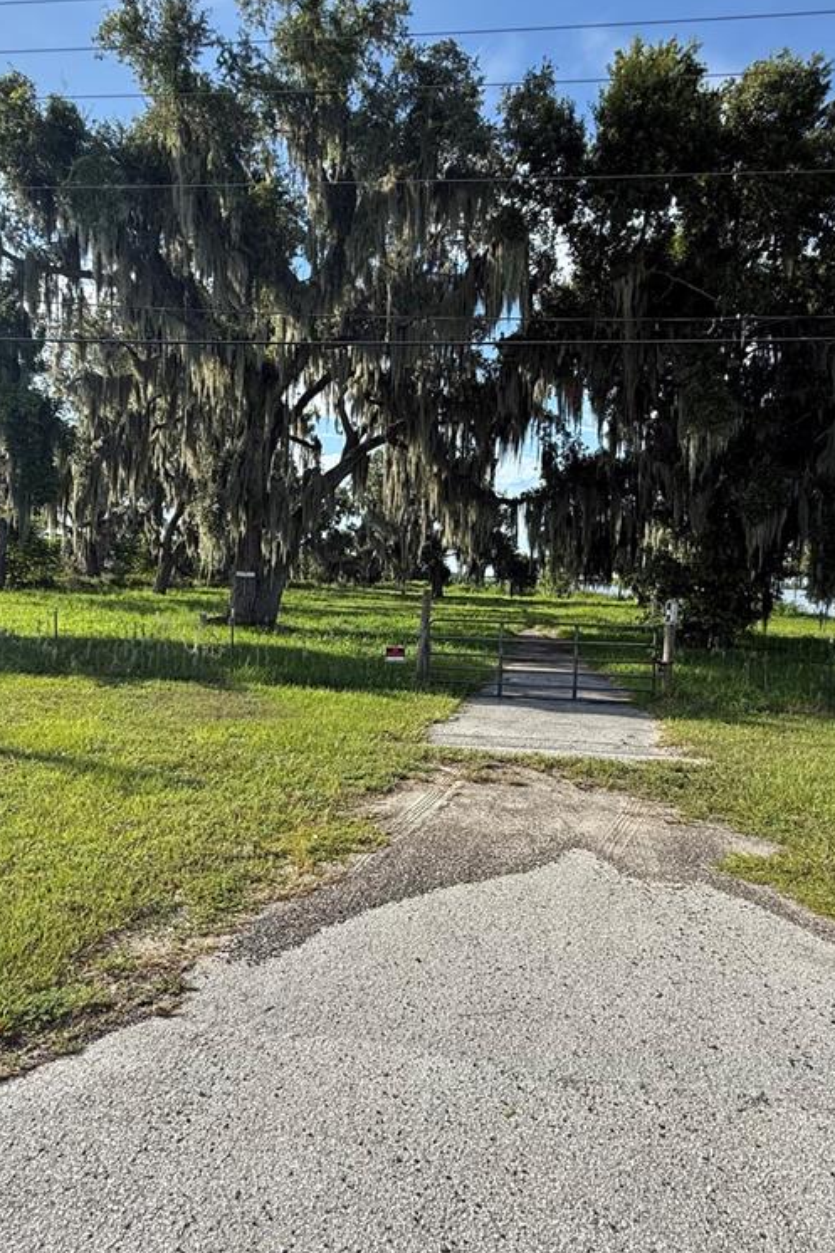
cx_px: 395
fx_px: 696
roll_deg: -1.5
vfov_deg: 84.0
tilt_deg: -3.2
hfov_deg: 61.9
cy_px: 611
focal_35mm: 20
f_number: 2.2
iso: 50
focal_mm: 2.22
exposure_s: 1/820
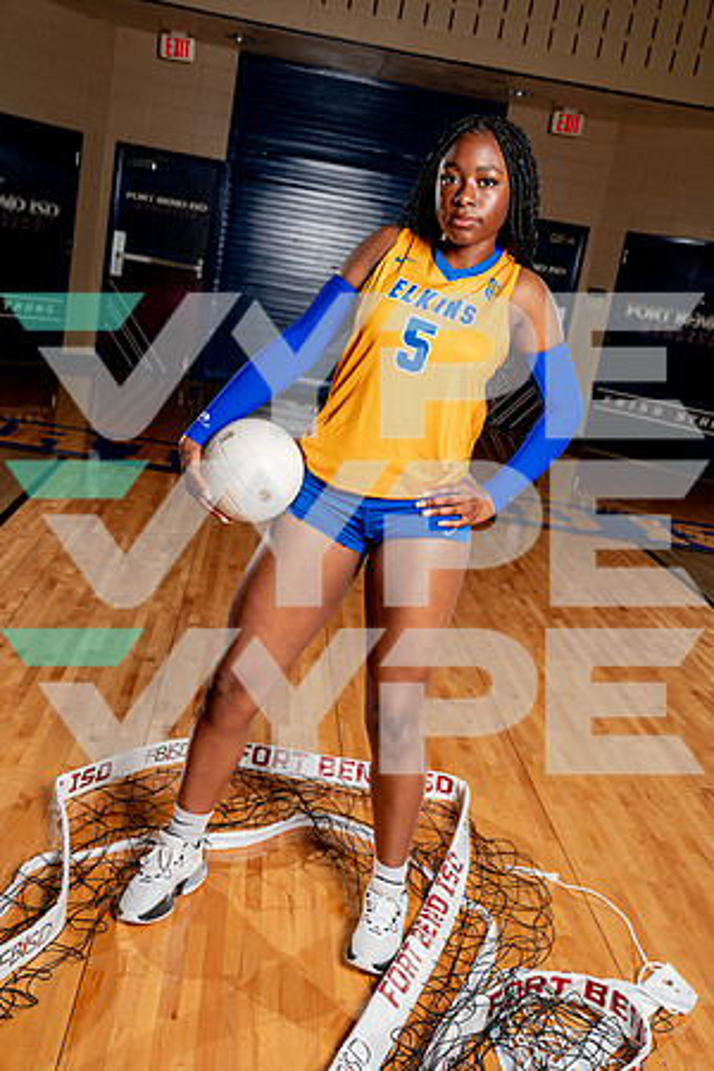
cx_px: 357
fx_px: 1101
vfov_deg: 51.9
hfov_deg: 35.9
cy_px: 536
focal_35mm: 37
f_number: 5.6
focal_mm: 37
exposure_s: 1/250
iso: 200
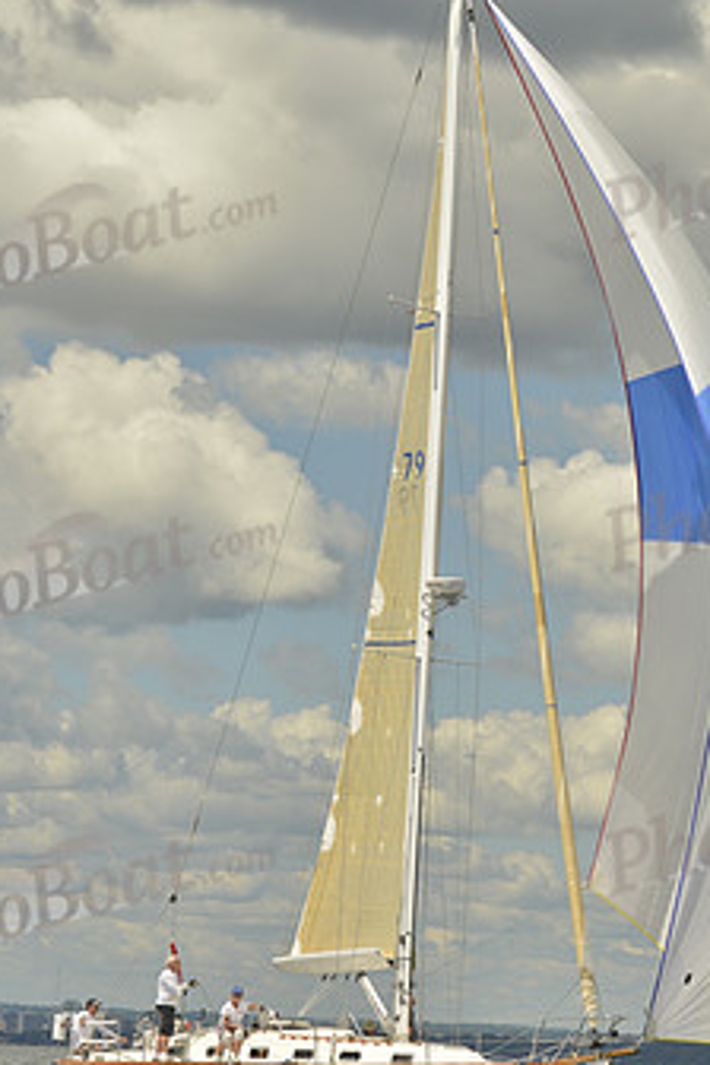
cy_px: 371
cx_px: 442
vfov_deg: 12.1
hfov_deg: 8.1
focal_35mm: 169
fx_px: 4999
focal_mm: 98
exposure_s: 1/1000
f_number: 9
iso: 200
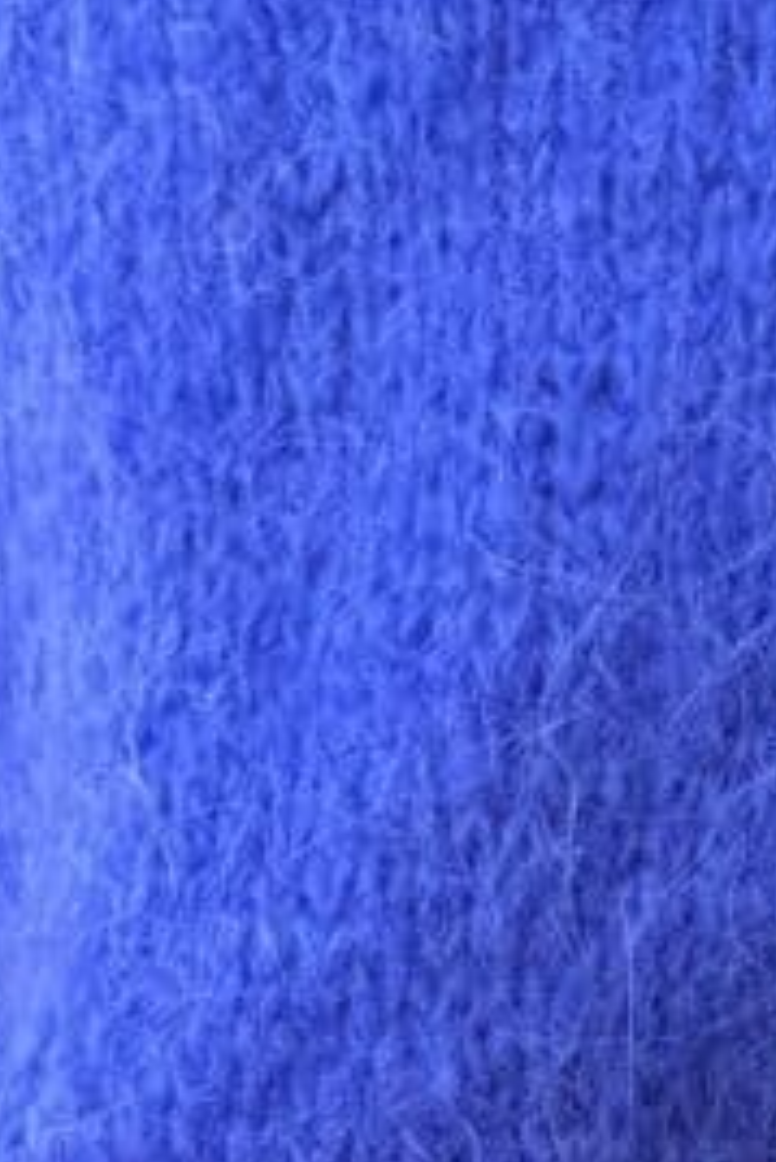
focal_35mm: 143
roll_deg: -2.3
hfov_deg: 9.5
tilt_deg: -14.9
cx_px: 975
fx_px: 4617
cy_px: 2285
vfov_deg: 12.7
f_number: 1.78
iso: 64
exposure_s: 1/132
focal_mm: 6.76
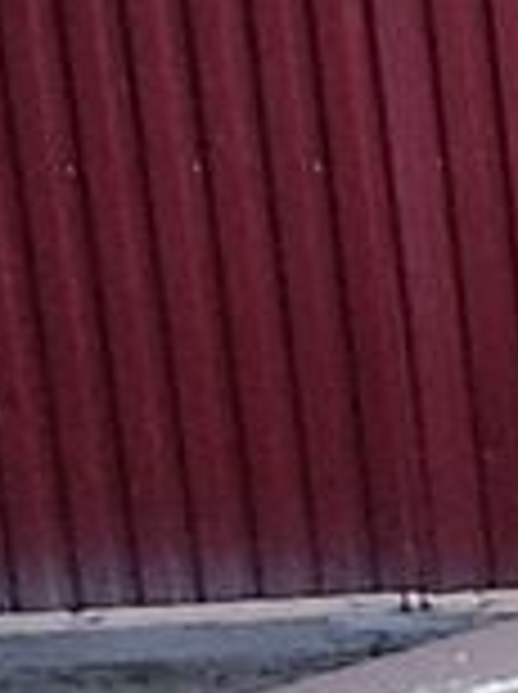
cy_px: 1190
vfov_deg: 10.9
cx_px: 1518
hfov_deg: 7.6
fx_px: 3441
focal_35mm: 172
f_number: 2.2
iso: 250
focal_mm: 1.65
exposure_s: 1/50
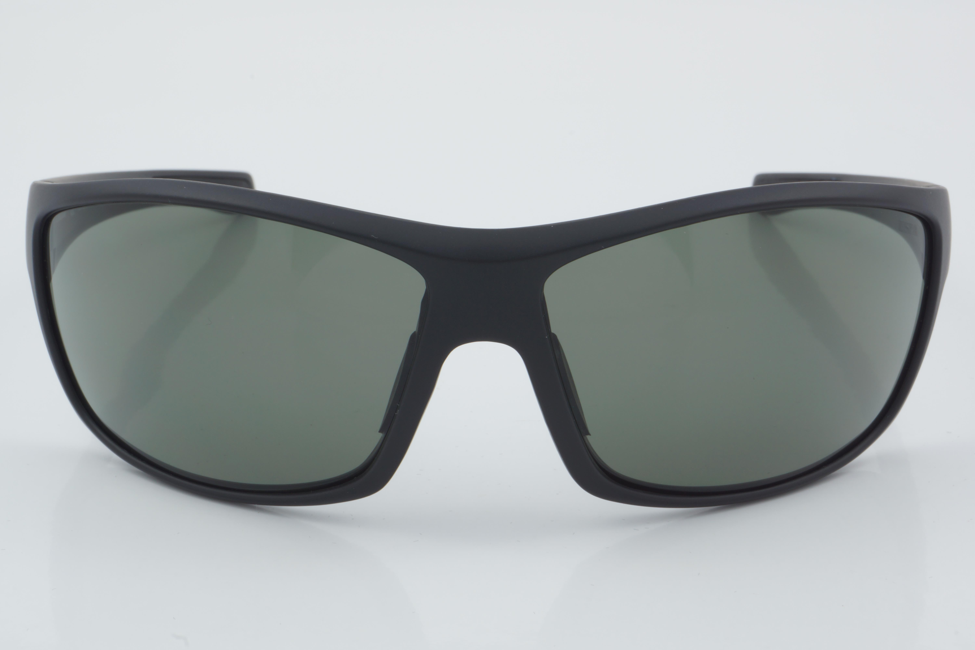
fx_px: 2234
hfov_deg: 24.6
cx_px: 488
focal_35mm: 82
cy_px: 325
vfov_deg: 16.6
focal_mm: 55
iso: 100
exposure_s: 1/4
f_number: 32
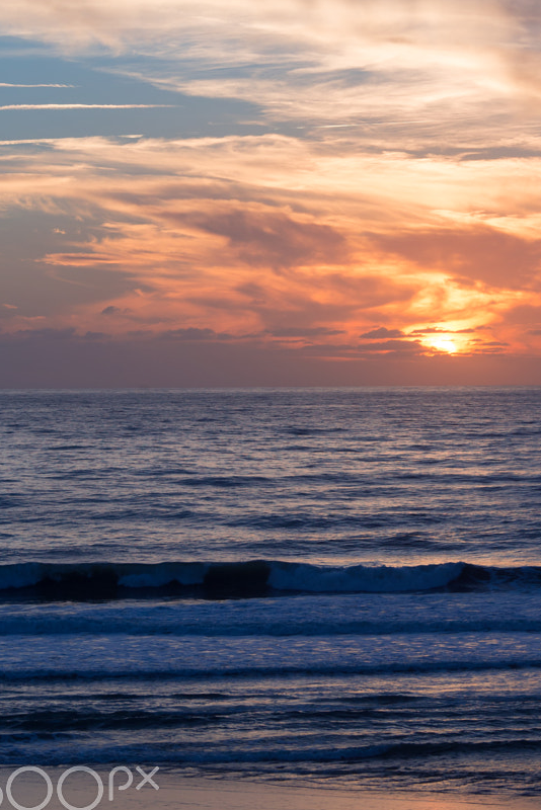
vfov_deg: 14.5
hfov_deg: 9.8
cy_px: 112
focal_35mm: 140
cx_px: 449
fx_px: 3153
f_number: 10
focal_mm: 70
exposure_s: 1/125
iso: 100
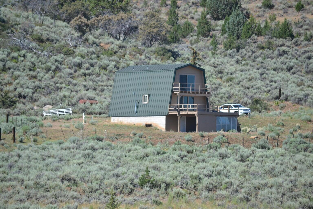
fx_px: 2869
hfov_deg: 6.2
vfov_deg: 4.2
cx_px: 156
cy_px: 104
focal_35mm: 330
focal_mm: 220
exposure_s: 1/500
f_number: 5.6
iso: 140
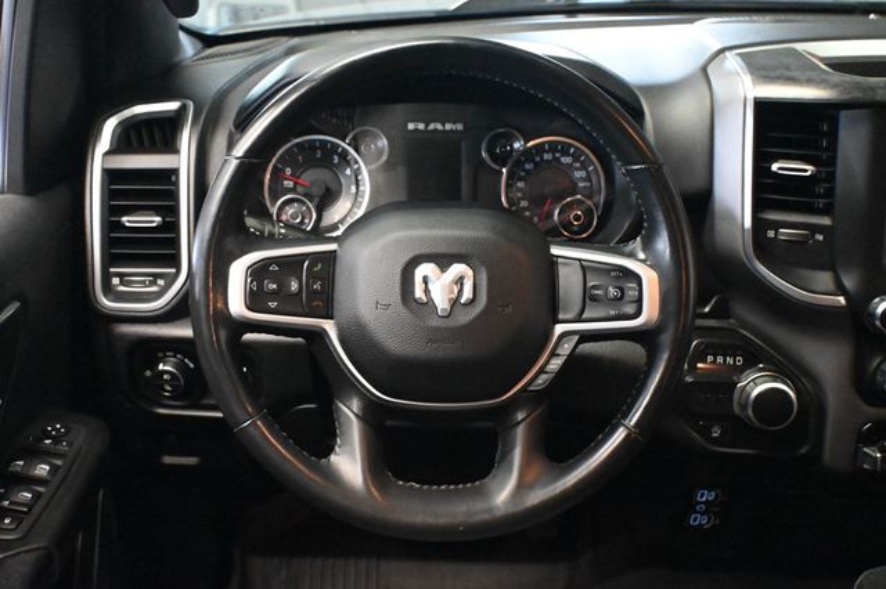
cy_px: 294
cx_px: 443
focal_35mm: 39
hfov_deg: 49.6
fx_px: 959
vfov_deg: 34.2
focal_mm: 26
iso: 12800
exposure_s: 1/60
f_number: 4.5
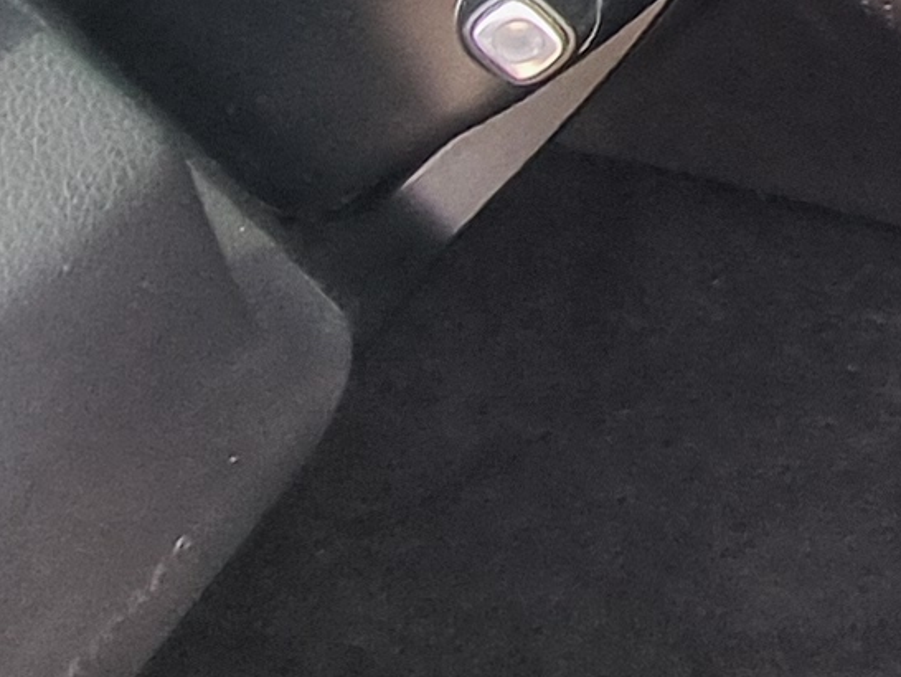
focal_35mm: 96
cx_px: 2317
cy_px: -604
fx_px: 2500
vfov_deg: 13.5
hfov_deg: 13.3
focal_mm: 2.2
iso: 50
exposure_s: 1/120
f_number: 2.2
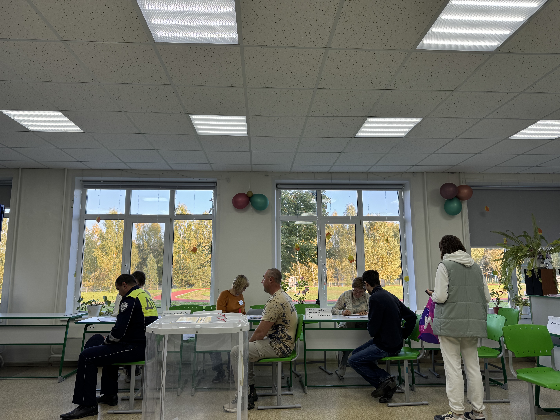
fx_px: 388
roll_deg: +0.8
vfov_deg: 56.8
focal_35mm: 24
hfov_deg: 71.6
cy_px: 210
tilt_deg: +8.4
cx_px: 280
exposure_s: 1/223
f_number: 1.78
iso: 64
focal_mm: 6.76
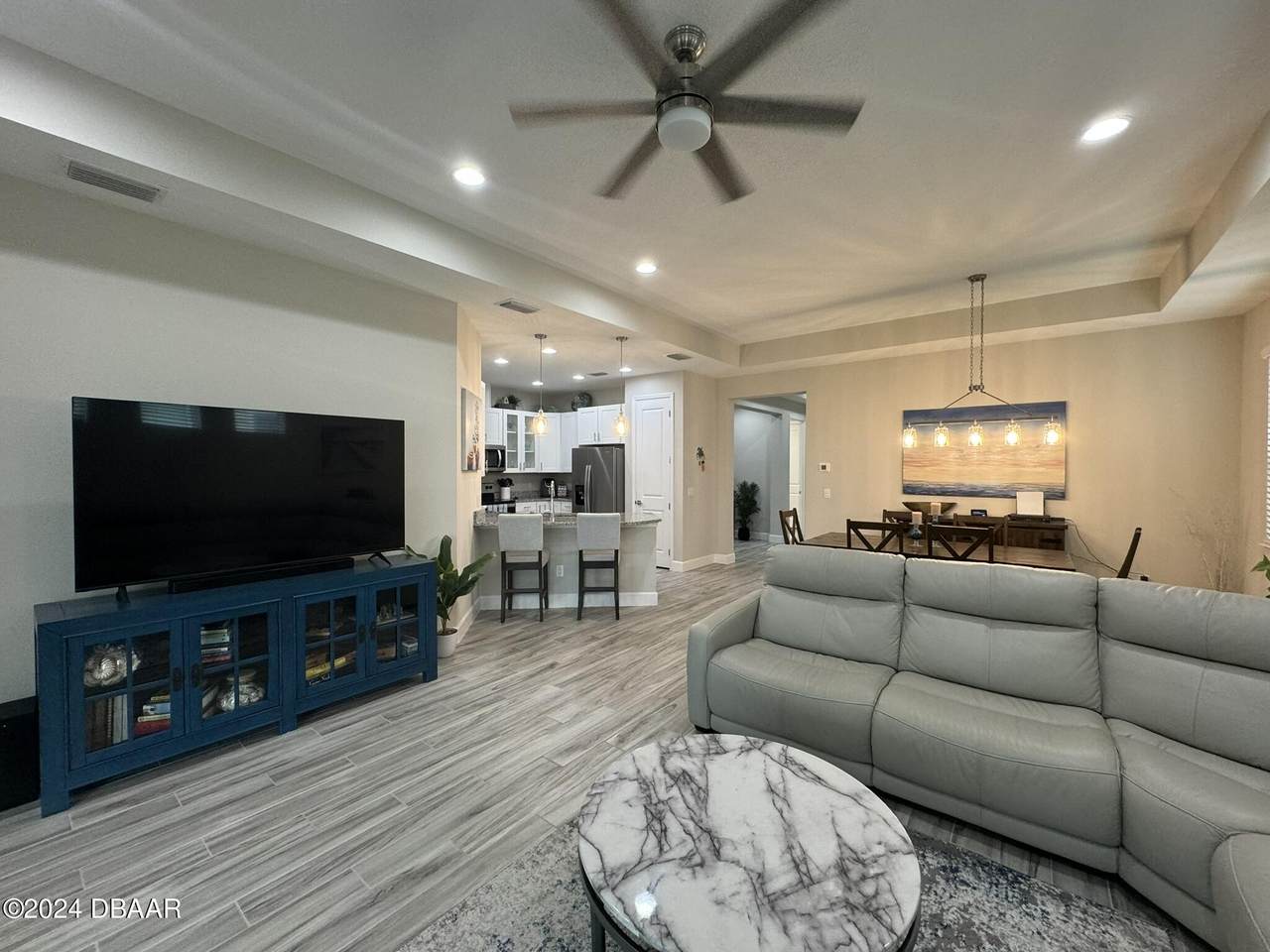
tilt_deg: -0.3
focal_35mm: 14
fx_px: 514
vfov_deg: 85.7
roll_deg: -0.1
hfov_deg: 102.1
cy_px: 476
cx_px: 635
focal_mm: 2.22
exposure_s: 1/60
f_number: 2.2
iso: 160
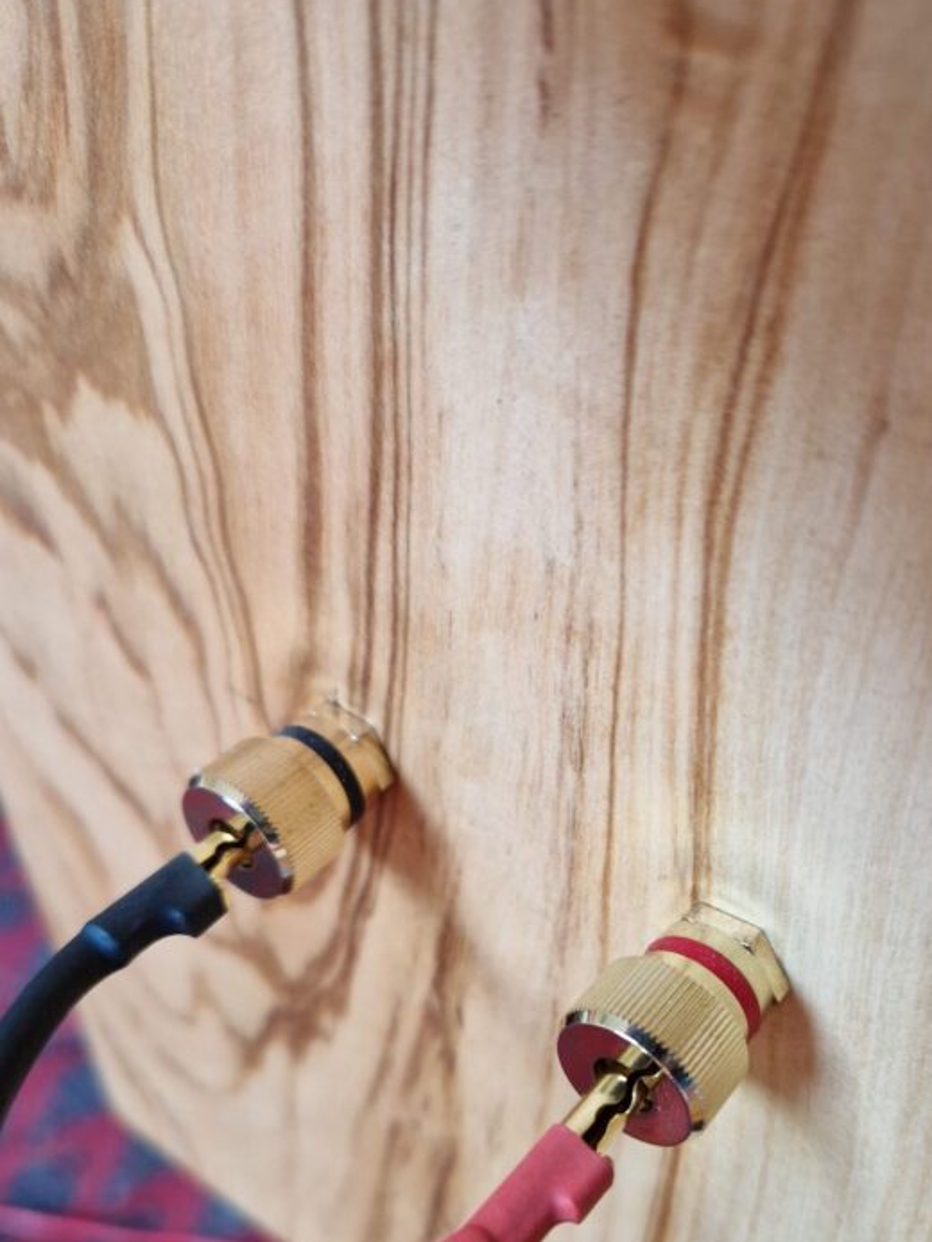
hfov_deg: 41.5
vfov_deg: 52.8
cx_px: 574
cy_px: 839
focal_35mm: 34
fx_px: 1220
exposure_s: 1/100
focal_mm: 5.4
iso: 100
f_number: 1.8
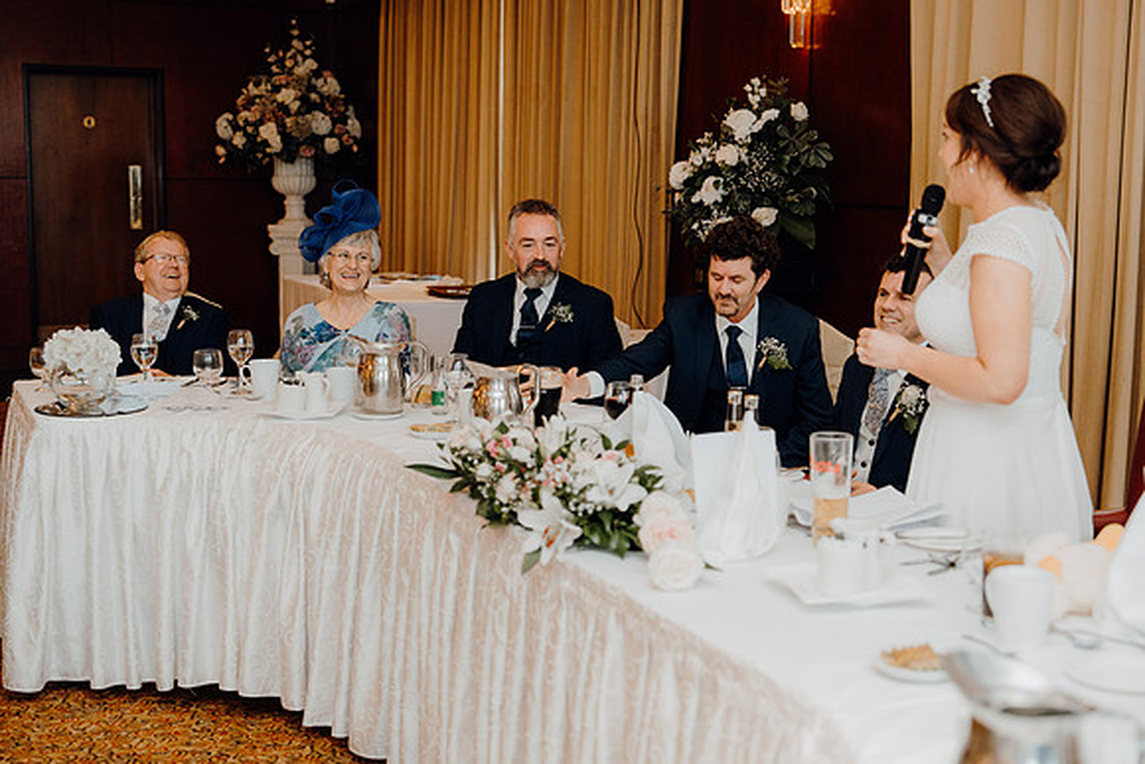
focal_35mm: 50
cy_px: 382
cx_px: 572
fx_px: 1591
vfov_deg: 27.0
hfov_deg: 39.6
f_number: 2.8
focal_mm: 50
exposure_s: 1/200
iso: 1250
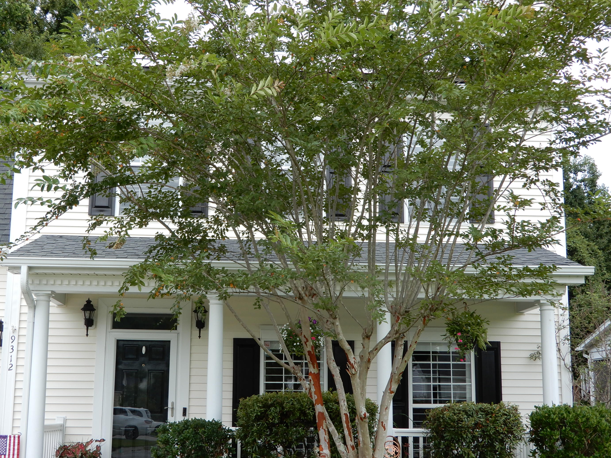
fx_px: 865
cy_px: 243
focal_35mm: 49
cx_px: 279
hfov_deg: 38.9
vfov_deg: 29.7
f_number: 4
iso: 80
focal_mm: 8
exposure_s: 1/200
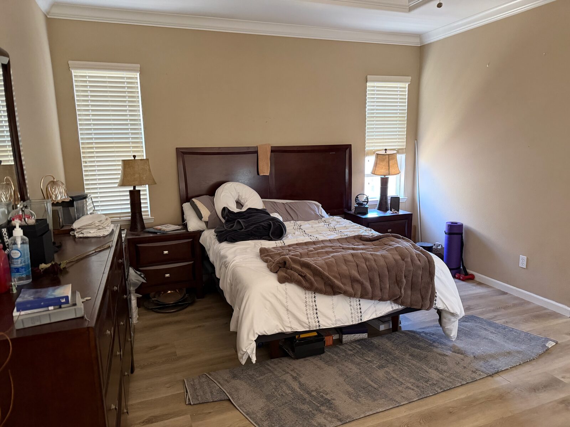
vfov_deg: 56.8
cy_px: 214
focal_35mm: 24
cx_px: 285
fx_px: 395
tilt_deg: -7.4
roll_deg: +1.0
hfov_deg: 71.6
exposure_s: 1/60
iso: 640
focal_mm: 6.76
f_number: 1.78
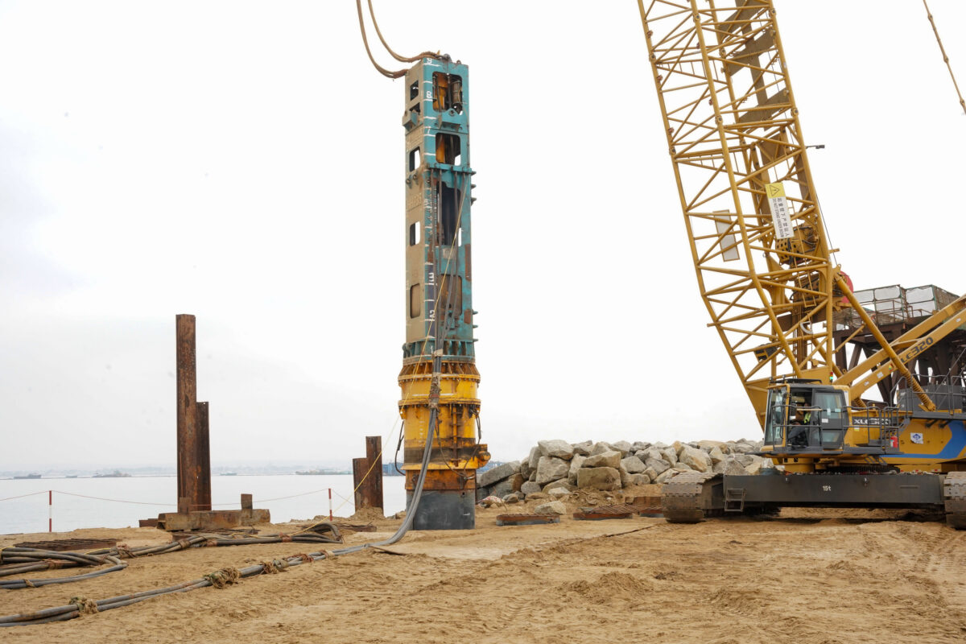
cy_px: 322
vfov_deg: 34.5
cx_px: 483
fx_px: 1038
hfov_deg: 49.9
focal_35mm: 39
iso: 1250
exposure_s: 1/80
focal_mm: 38.7
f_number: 16
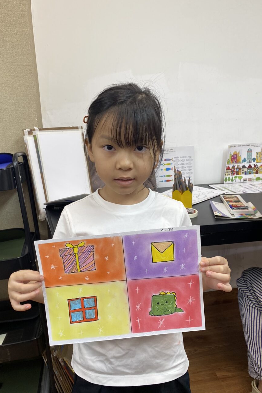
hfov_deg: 46.3
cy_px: 193
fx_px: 306
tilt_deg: -14.6
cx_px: 117
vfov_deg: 65.5
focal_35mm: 28
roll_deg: +2.6
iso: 80
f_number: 1.8
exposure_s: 1/121
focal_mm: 4.25
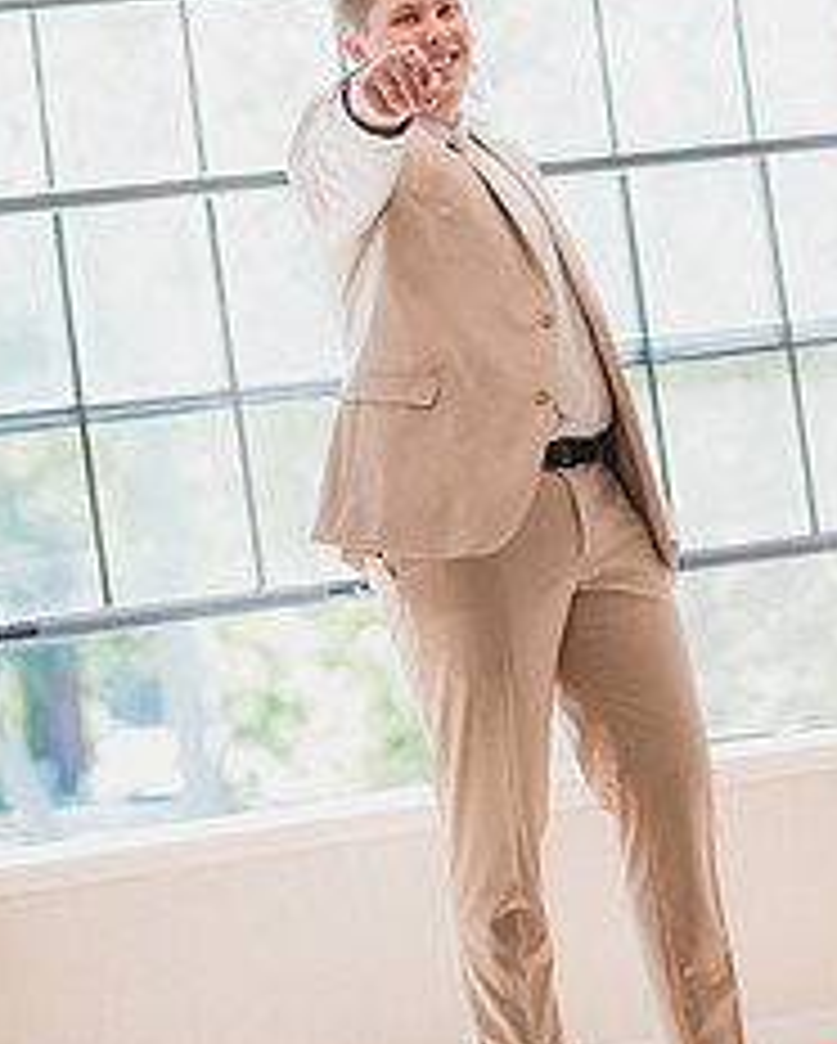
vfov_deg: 20.9
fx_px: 2814
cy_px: 315
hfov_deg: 16.9
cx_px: 558
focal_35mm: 91
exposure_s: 1/1600
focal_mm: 50
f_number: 1.4
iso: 800
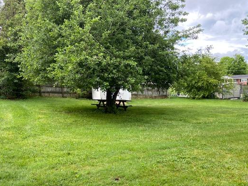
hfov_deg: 56.8
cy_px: 110
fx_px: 229
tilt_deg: -6.5
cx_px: 121
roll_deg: +1.7
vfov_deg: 44.0
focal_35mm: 32
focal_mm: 4.25
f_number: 1.8
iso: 32
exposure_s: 1/296
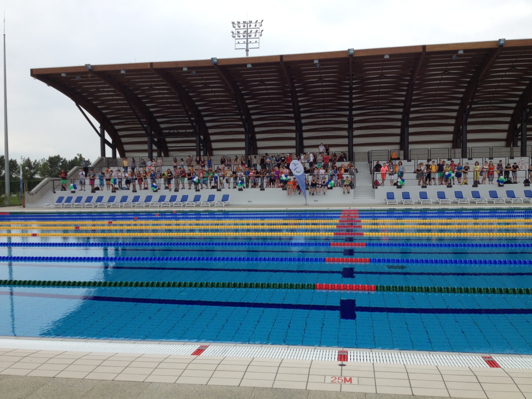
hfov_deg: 52.6
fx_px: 538
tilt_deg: -2.5
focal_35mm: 35
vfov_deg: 40.7
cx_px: 266
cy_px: 200
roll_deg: +0.9
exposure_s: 1/1042
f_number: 2.4
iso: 50
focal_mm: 4.28
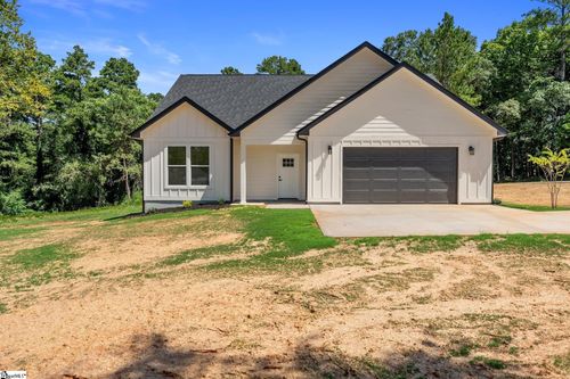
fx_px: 380
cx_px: 285
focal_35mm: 24
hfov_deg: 73.8
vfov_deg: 53.1
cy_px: 190
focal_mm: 24
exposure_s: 1/2500
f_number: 5.6
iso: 400
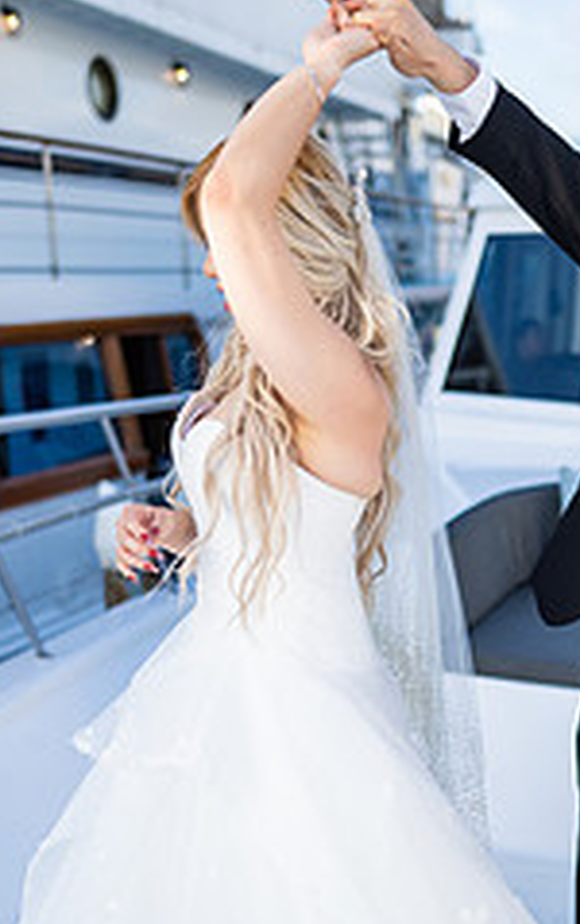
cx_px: 375
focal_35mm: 46
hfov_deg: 27.9
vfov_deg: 42.7
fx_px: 1160
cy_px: 634
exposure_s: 1/4000
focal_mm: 24
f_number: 1.4
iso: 160
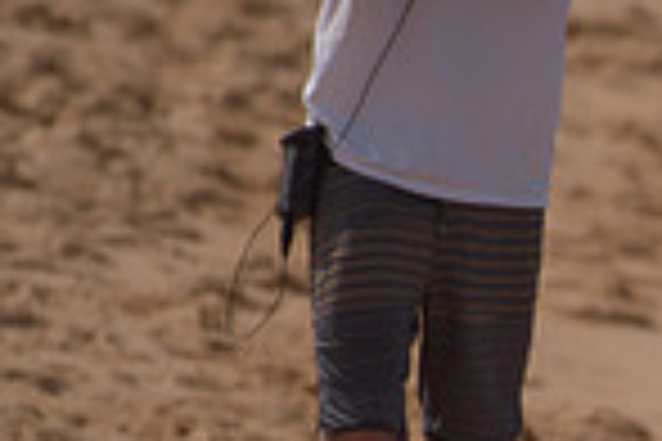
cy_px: 614
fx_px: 36389
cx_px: 1036
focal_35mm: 1979
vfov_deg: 0.7
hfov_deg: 1.0
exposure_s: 1/2500
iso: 250
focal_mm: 500
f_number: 6.3
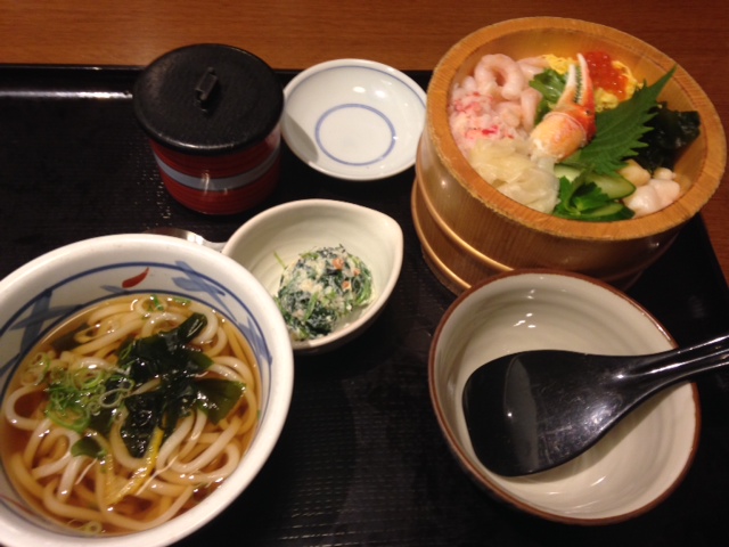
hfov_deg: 55.4
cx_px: 364
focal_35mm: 33
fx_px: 695
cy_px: 274
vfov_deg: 42.9
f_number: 2.4
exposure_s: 1/20
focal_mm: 4.12
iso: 100
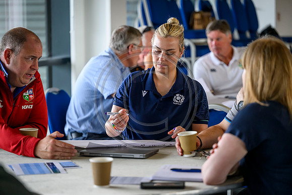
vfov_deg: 11.0
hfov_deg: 16.4
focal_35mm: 125
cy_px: 98
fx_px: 1014
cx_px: 146
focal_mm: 125
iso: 2500
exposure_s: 1/800
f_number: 2.8
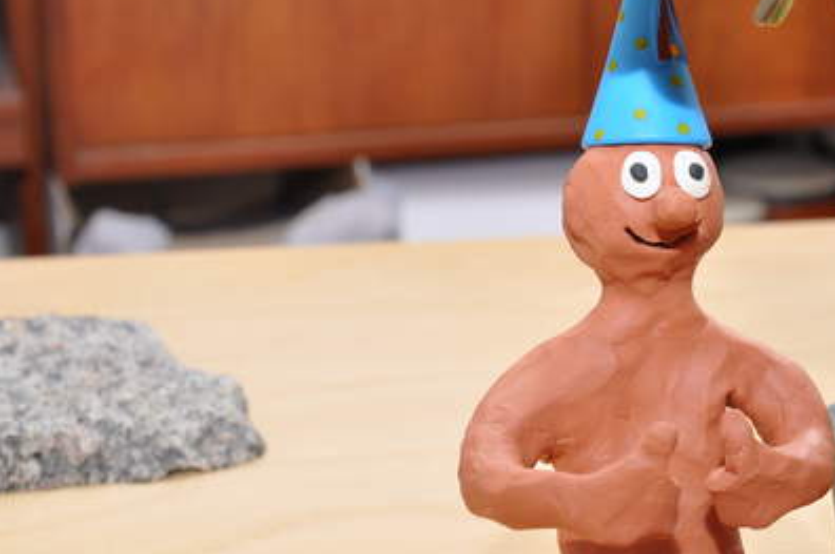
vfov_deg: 14.0
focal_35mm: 97
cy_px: 161
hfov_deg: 20.9
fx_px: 2247
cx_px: 590
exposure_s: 1/50
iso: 640
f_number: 9
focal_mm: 40
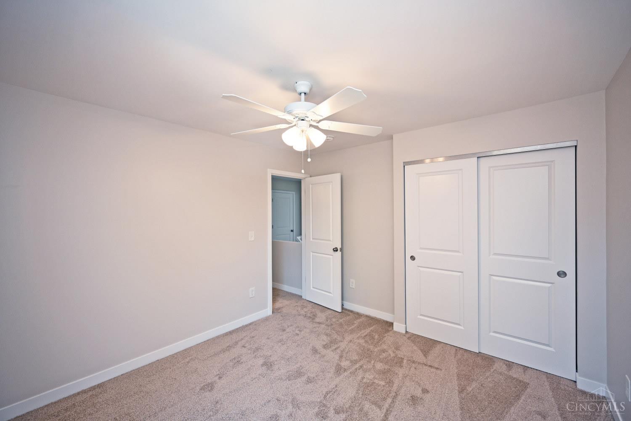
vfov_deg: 81.2
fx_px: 245
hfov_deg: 104.3
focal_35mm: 14
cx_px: 316
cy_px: 210
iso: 250
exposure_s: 1/60
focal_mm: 14
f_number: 4
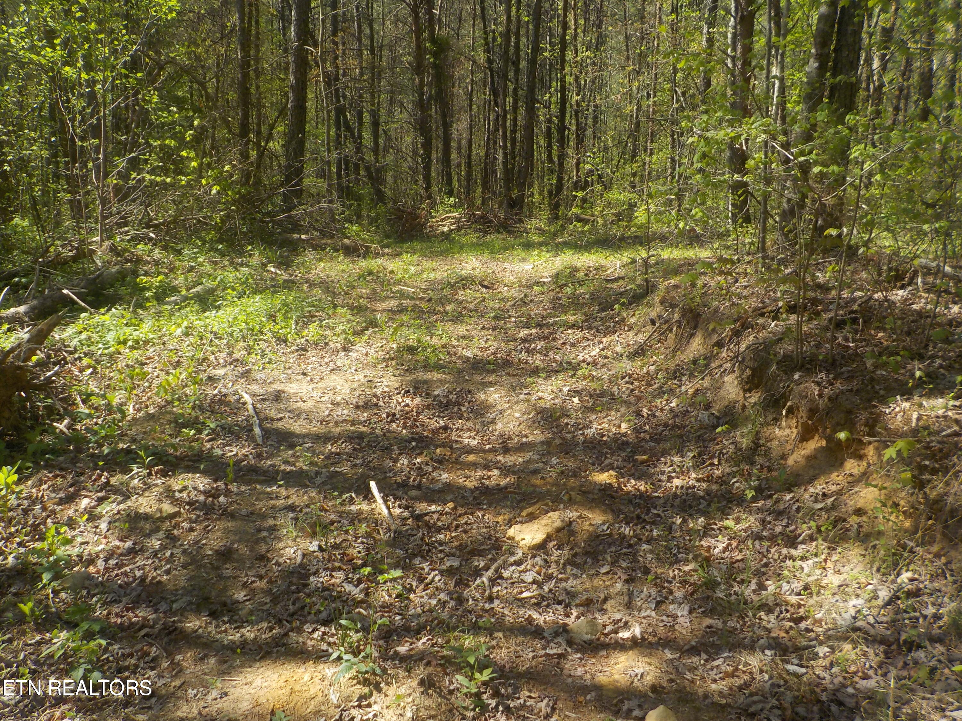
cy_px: 360
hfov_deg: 60.0
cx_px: 481
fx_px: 834
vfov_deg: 46.8
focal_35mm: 30
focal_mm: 4.1
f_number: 3.3
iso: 125
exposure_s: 1/500
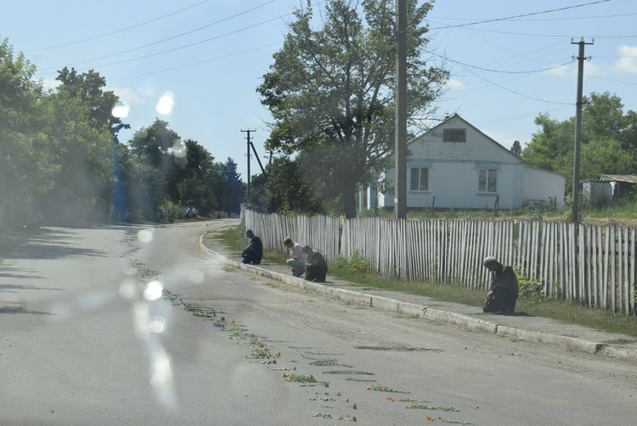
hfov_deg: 24.6
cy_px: 213
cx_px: 318
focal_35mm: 82
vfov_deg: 16.6
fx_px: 1461
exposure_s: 1/400
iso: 200
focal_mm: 55
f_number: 10
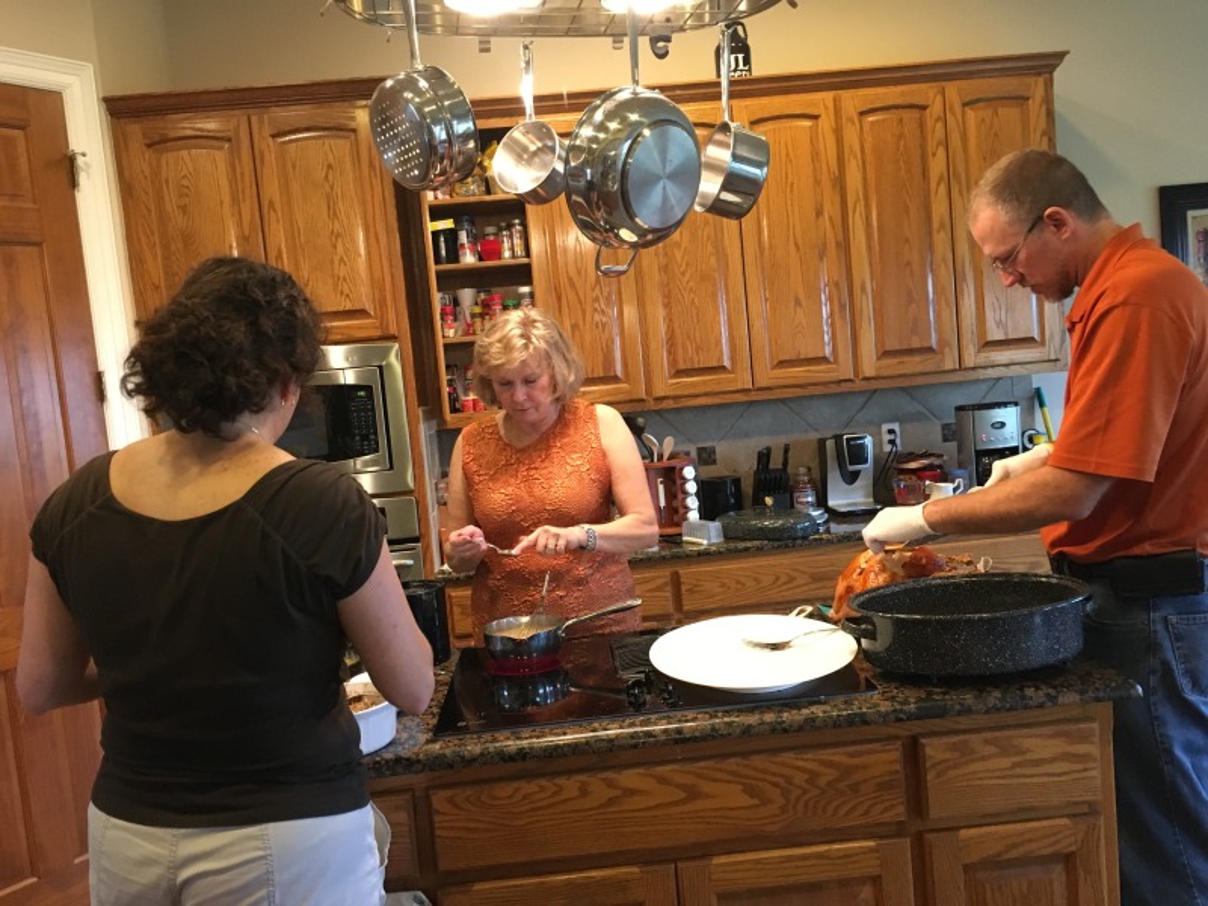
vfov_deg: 48.2
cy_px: 453
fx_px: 1012
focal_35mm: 29
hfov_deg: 61.7
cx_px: 604
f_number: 2.2
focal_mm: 4.15
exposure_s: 1/30
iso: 200
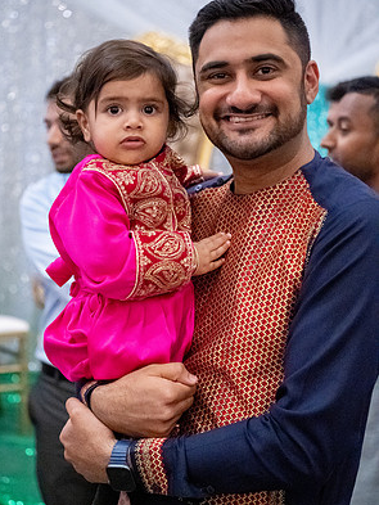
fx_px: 1123
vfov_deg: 25.3
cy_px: 247
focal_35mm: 77
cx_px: 188
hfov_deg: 19.1
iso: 32000
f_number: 4
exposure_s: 1/320
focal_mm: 70
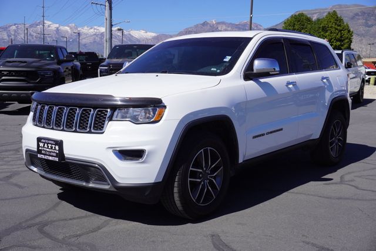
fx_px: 439
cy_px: 126
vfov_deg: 32.0
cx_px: 188
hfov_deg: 46.4
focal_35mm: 42
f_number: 9
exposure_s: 1/320
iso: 100
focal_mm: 28
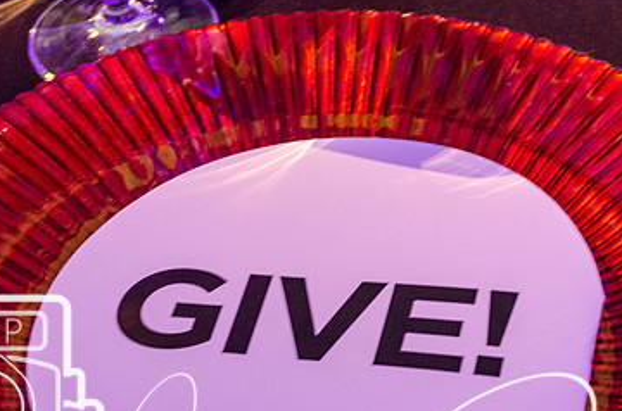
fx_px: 1999
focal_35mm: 116
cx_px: 351
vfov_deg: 11.7
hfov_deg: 17.7
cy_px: 309
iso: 3200
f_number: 5.6
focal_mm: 48
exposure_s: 1/20
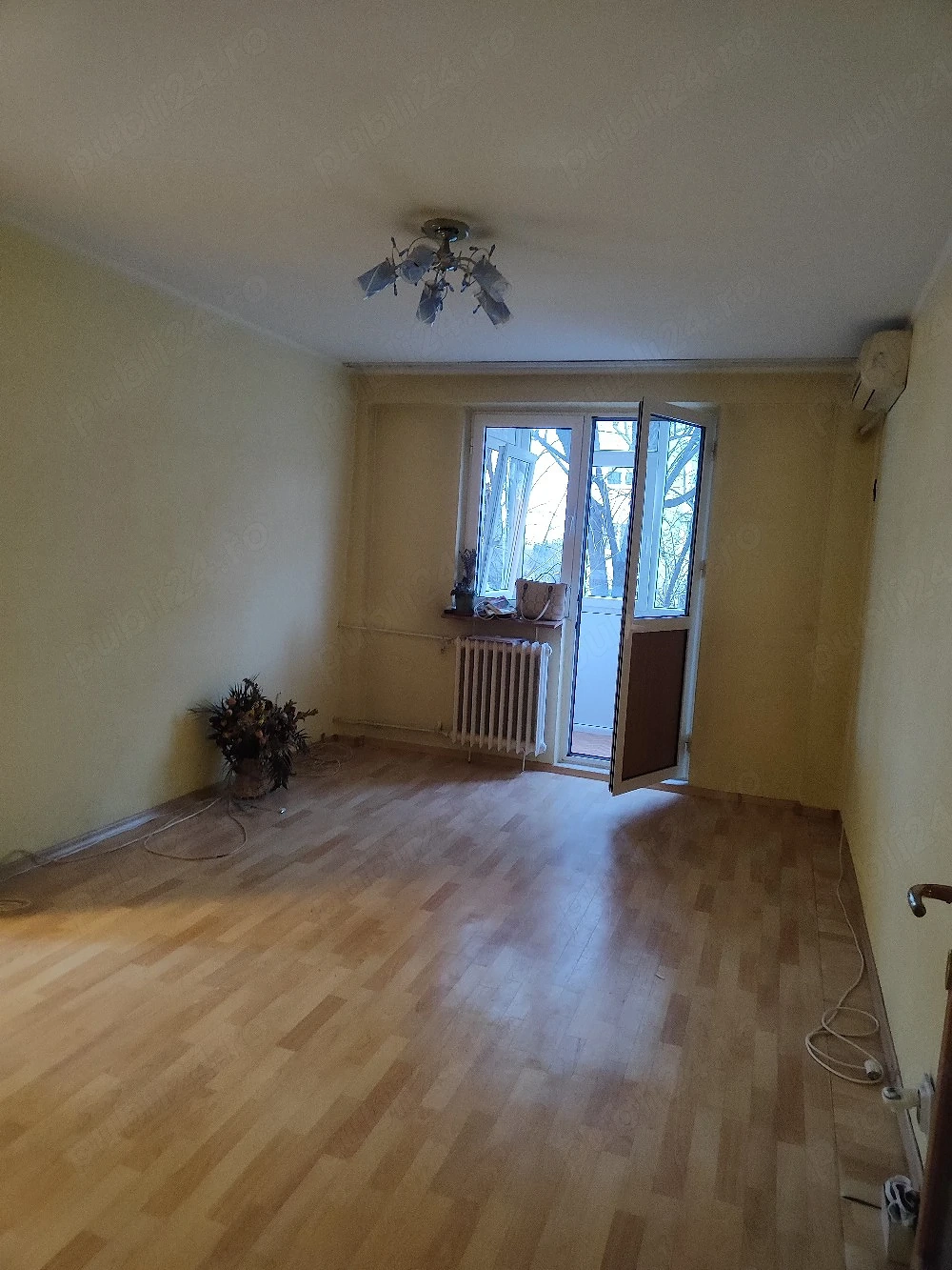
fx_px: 843
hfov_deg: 58.9
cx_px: 476
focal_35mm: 23
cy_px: 635
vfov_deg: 73.9
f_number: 1.88
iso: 1687
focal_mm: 5.59
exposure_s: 1/33
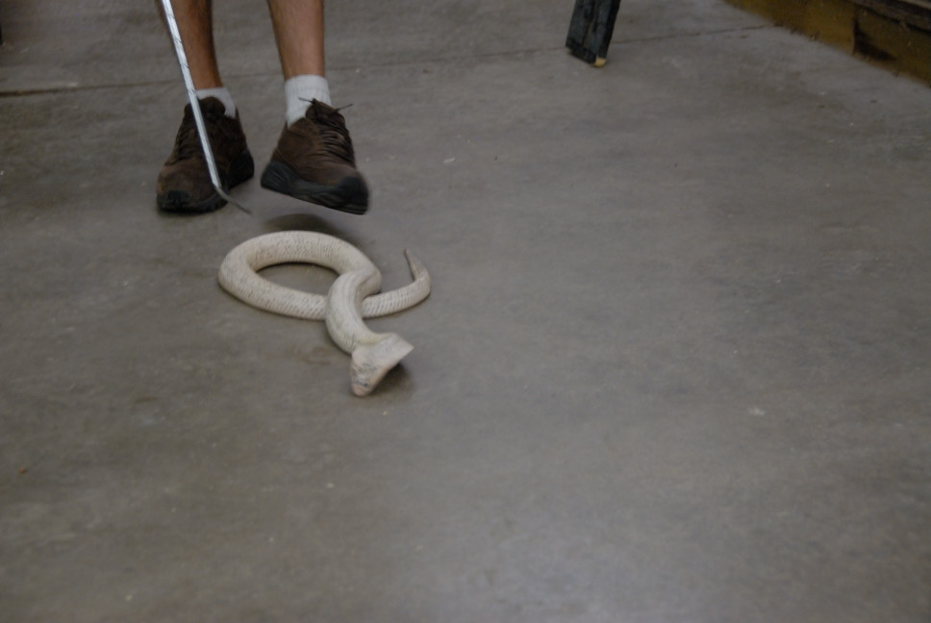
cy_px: 312
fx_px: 2020
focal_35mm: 78
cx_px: 466
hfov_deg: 26.0
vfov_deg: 17.5
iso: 800
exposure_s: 1/40
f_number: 4.8
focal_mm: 52
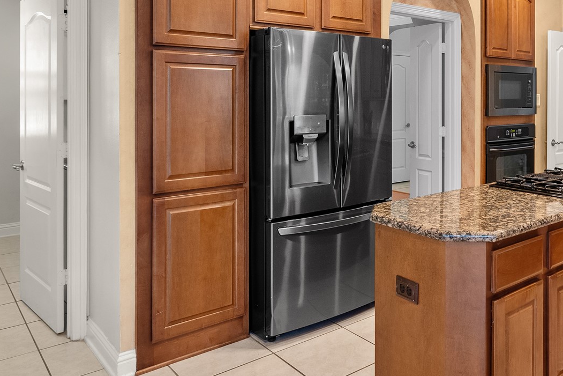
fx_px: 485
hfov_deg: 57.7
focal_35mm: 31
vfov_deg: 41.2
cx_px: 412
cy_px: 96
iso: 320
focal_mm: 10
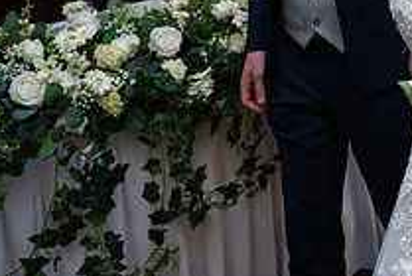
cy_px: -102
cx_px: 499
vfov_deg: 17.6
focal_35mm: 72
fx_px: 825
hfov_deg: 25.1
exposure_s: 1/160
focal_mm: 26
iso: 800
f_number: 3.5
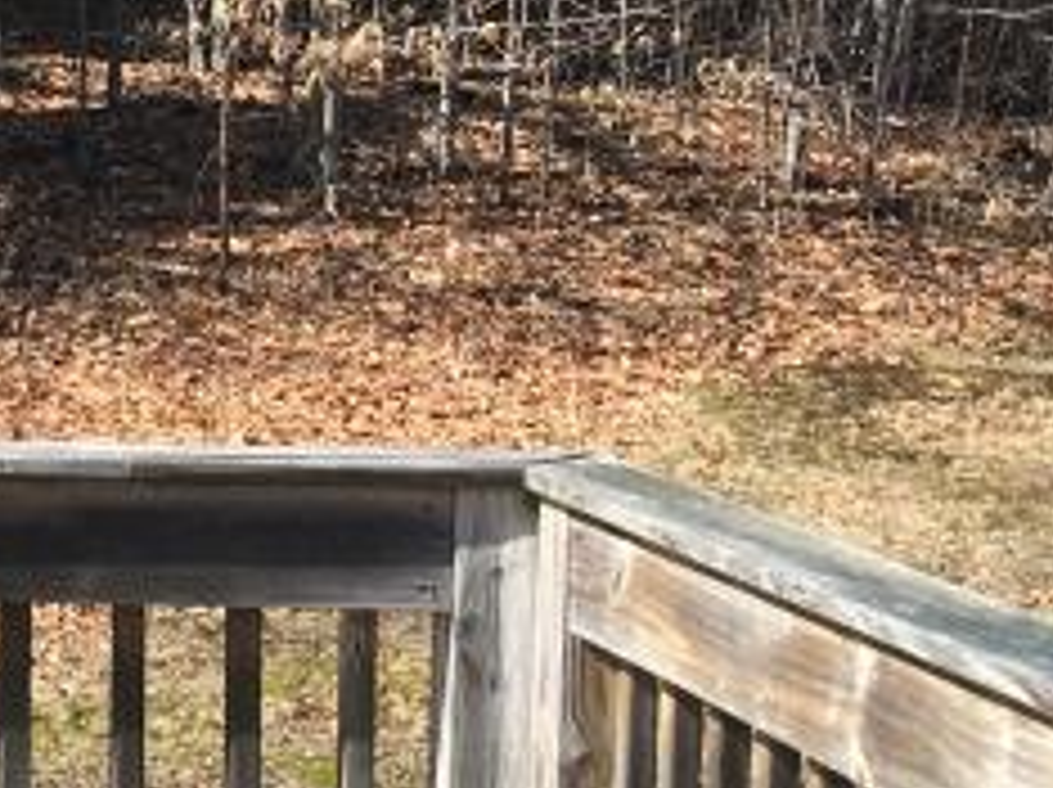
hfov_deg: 14.5
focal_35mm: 127
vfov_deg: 11.6
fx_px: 3859
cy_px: 176
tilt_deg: -1.3
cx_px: -526
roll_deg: -1.5
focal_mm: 4.15
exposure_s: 1/705
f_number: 2.2
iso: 25
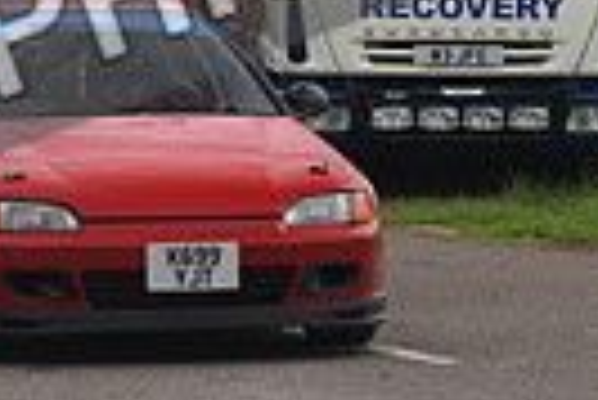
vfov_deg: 4.5
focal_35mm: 306
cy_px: -56
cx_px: -121
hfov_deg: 6.7
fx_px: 5088
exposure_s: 1/1000
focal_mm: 70
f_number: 5.6
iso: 560
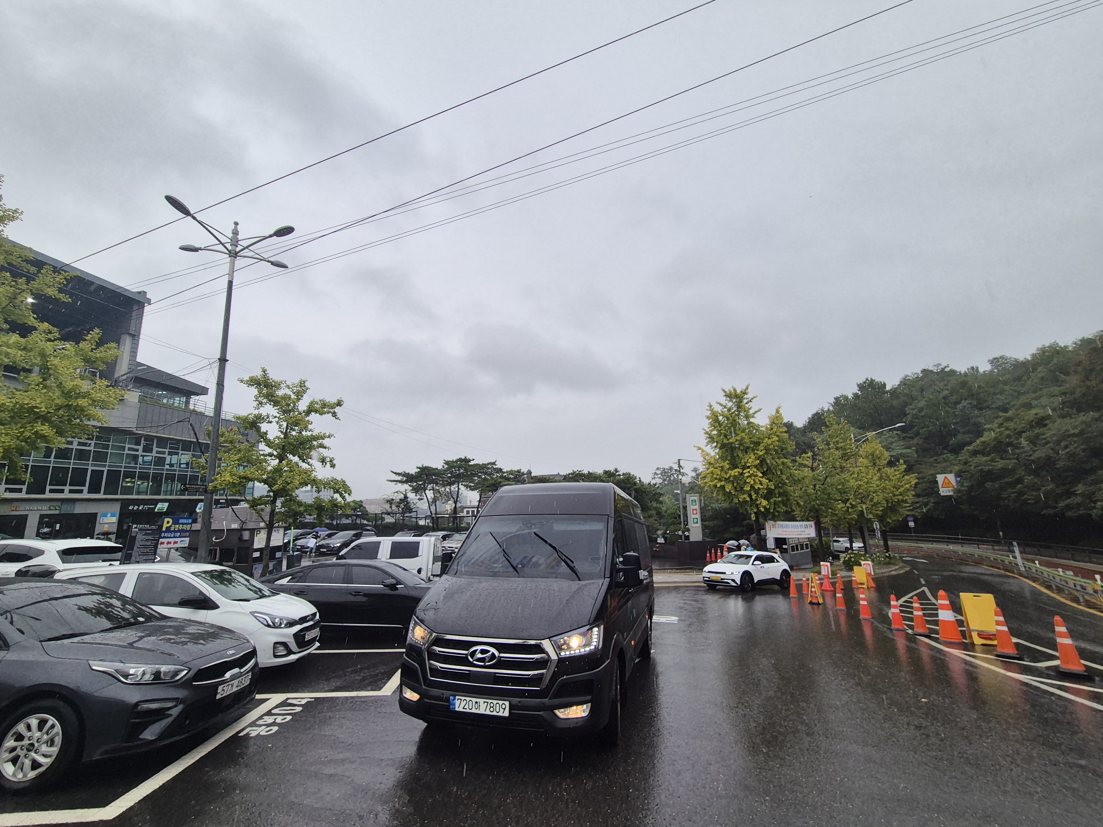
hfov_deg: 106.2
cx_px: 552
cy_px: 414
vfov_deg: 89.9
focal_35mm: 13
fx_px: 414
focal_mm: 2.2
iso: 50
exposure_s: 1/676
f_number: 2.2
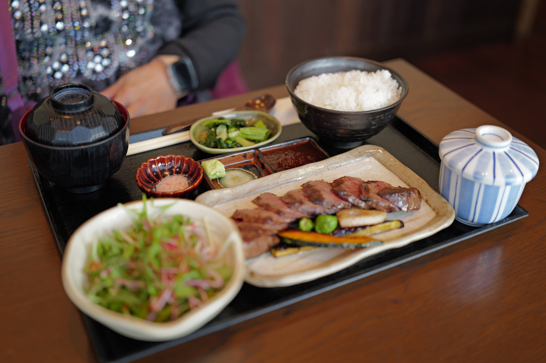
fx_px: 652
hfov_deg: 45.5
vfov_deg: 31.2
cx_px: 273
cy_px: 182
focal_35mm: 43
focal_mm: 43
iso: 100
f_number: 2.2
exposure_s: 1/100
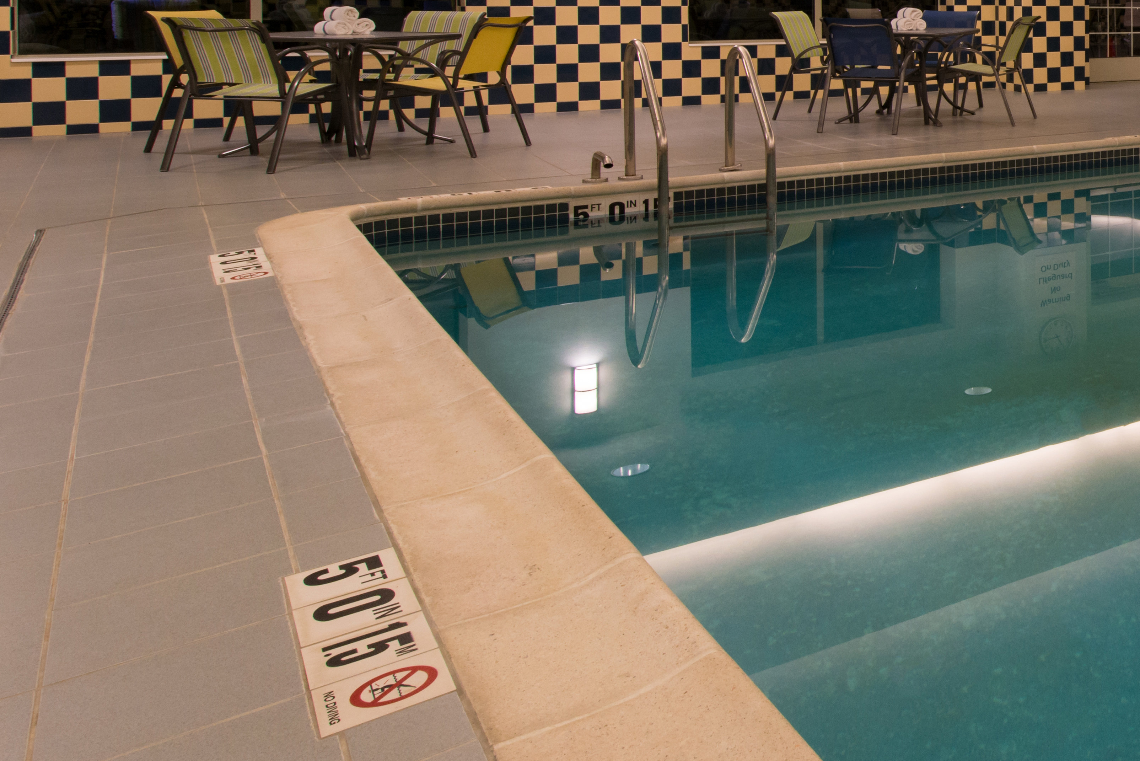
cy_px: 72
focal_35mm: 39
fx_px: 1235
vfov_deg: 32.5
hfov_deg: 39.8
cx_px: 1270
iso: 400
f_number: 13
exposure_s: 1/8
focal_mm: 17
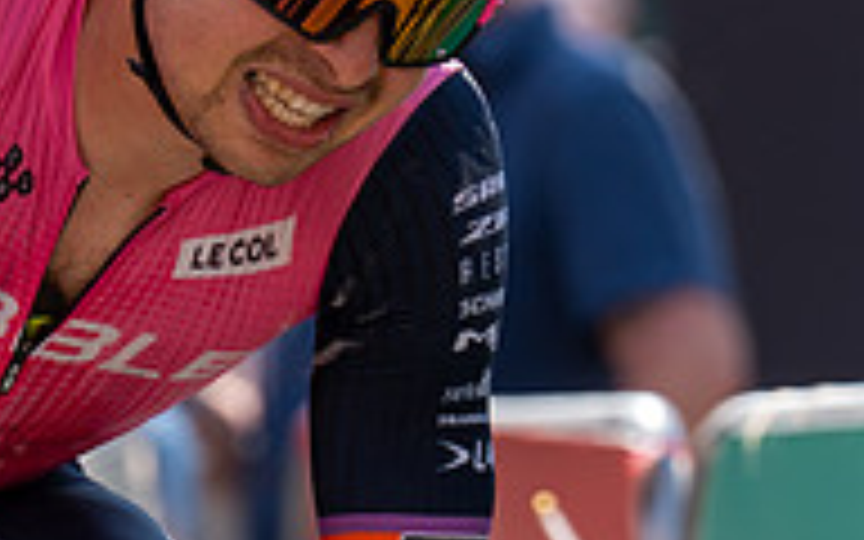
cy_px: 303
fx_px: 17142
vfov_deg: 1.8
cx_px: 290
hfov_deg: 2.9
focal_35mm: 728
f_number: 3.5
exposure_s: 1/1000
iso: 160
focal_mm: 178
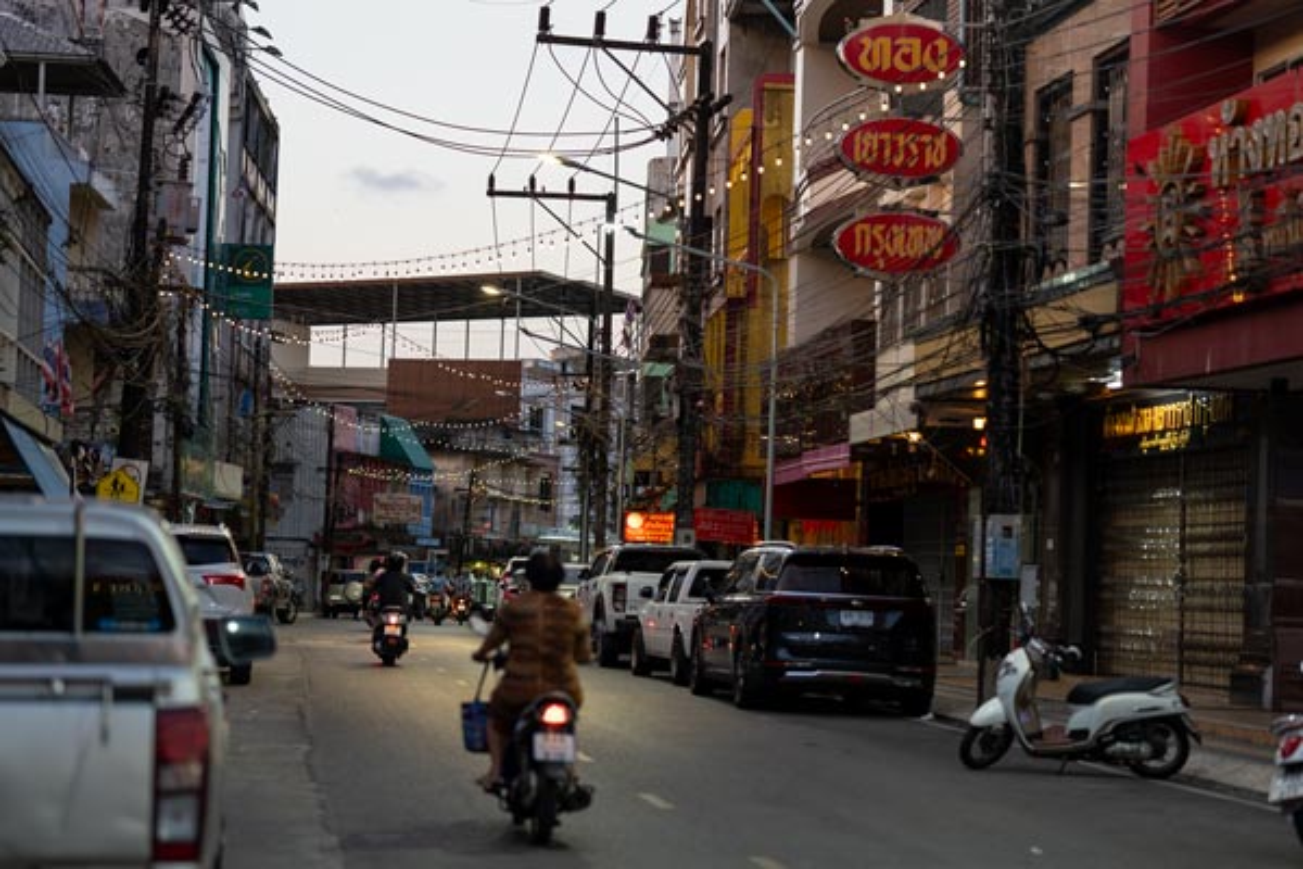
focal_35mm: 85
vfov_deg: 16.1
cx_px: 652
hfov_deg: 23.9
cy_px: 434
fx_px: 3076
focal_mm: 85
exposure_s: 1/250
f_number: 2
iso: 500
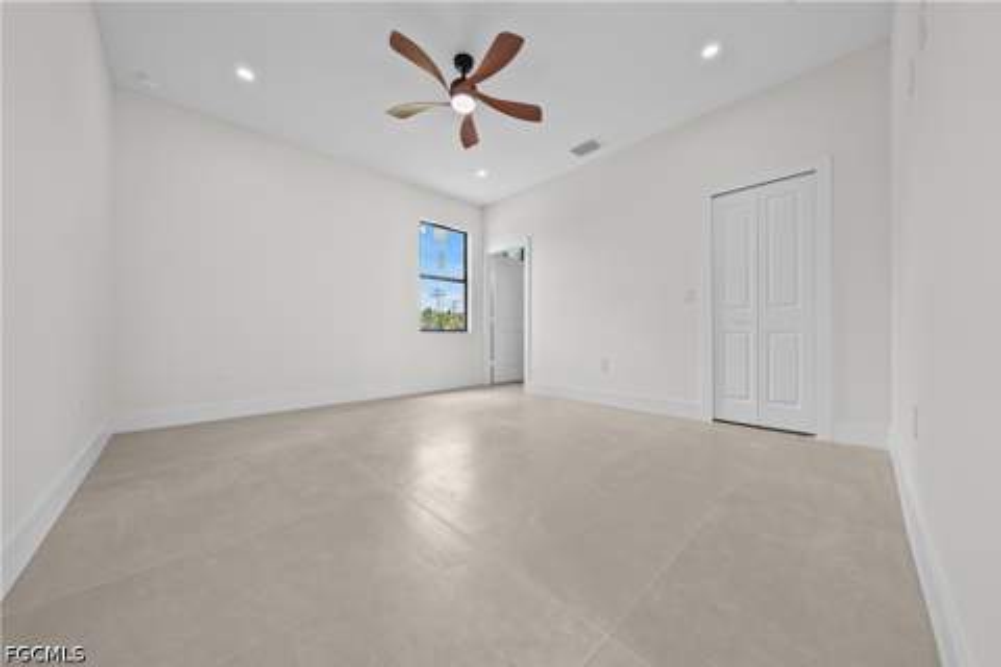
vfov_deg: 90.0
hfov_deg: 112.6
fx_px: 334
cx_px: 500
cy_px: 334
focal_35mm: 12
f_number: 9
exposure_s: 1/8
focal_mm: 12
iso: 200
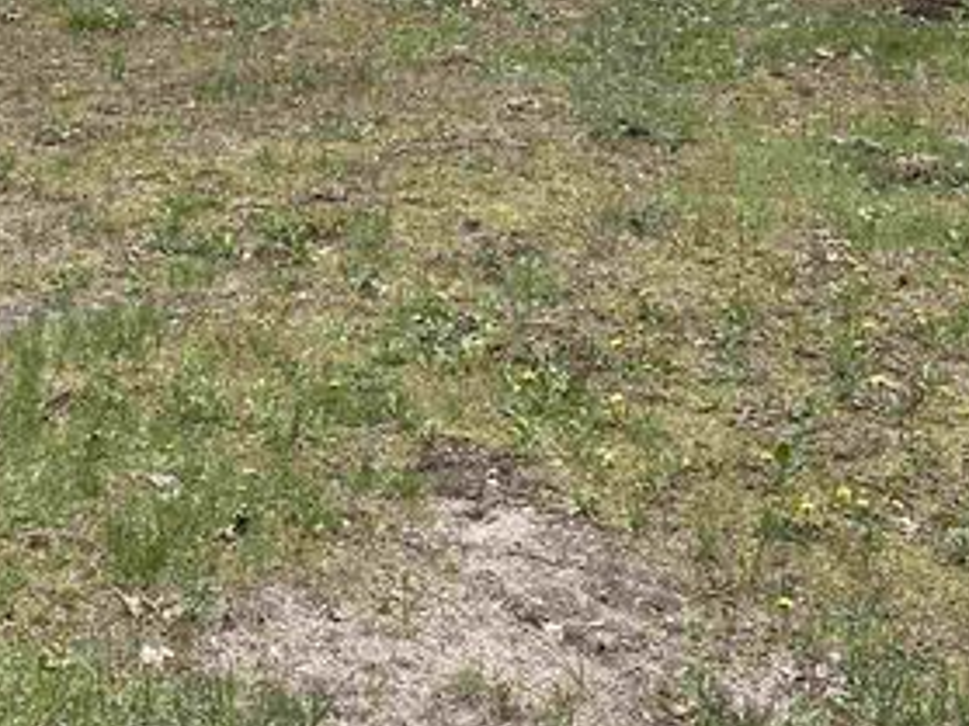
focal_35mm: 88
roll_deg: -1.3
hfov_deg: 22.1
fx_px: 2462
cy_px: -250
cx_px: 292
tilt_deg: -2.8
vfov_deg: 15.8
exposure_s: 1/630
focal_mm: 6.86
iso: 80
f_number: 1.78
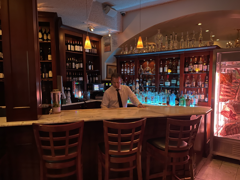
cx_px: 121
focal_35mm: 27
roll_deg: +0.9
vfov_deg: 51.3
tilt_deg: -3.1
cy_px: 93
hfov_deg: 65.3
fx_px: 187
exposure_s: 1/17
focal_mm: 4.2
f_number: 1.6
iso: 1000
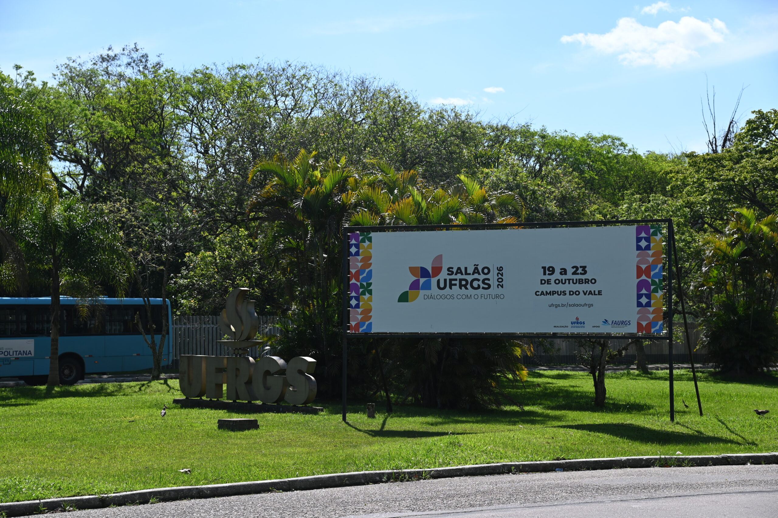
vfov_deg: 20.9
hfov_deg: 31.0
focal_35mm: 65
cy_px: 259
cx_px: 389
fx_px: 1404
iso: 100
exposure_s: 1/320
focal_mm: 65
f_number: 7.1
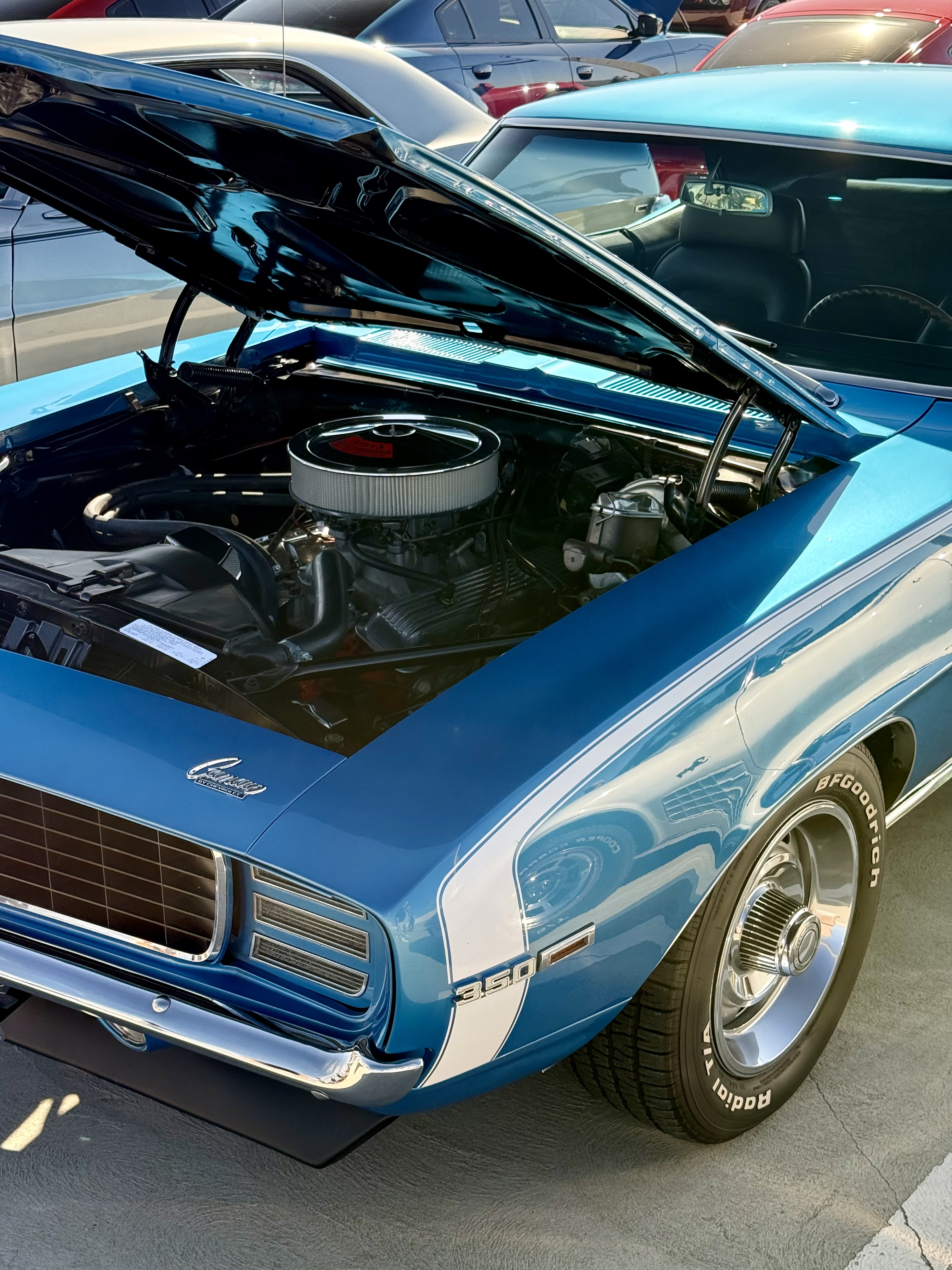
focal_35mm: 48
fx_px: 1760
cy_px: 635
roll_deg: -0.2
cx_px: 476
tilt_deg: -22.8
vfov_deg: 39.7
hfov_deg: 30.3
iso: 100
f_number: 1.78
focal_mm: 6.76
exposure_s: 1/802
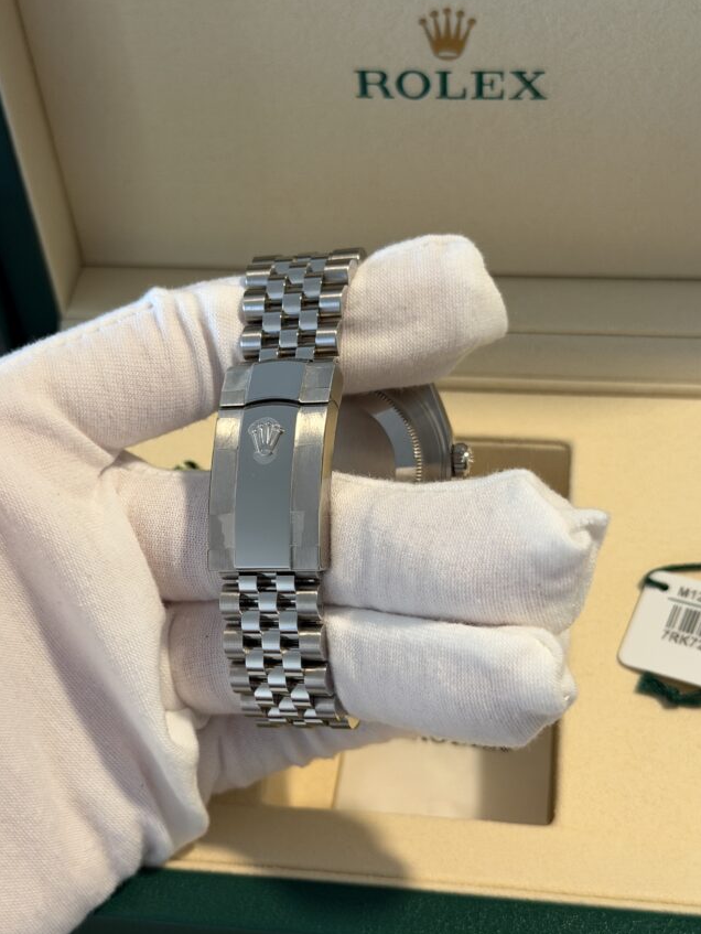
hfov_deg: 25.2
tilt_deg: -50.4
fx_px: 1565
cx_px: 298
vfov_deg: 33.2
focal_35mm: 58
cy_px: 471
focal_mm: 6.76
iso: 200
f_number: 1.78
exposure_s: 1/60
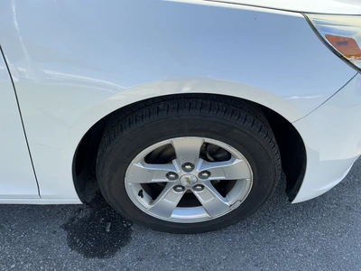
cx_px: 180
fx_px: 292
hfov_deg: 63.4
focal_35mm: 28
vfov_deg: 49.7
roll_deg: -1.4
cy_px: 136
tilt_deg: -39.5
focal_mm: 3
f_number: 1.8
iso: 25
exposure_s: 1/568
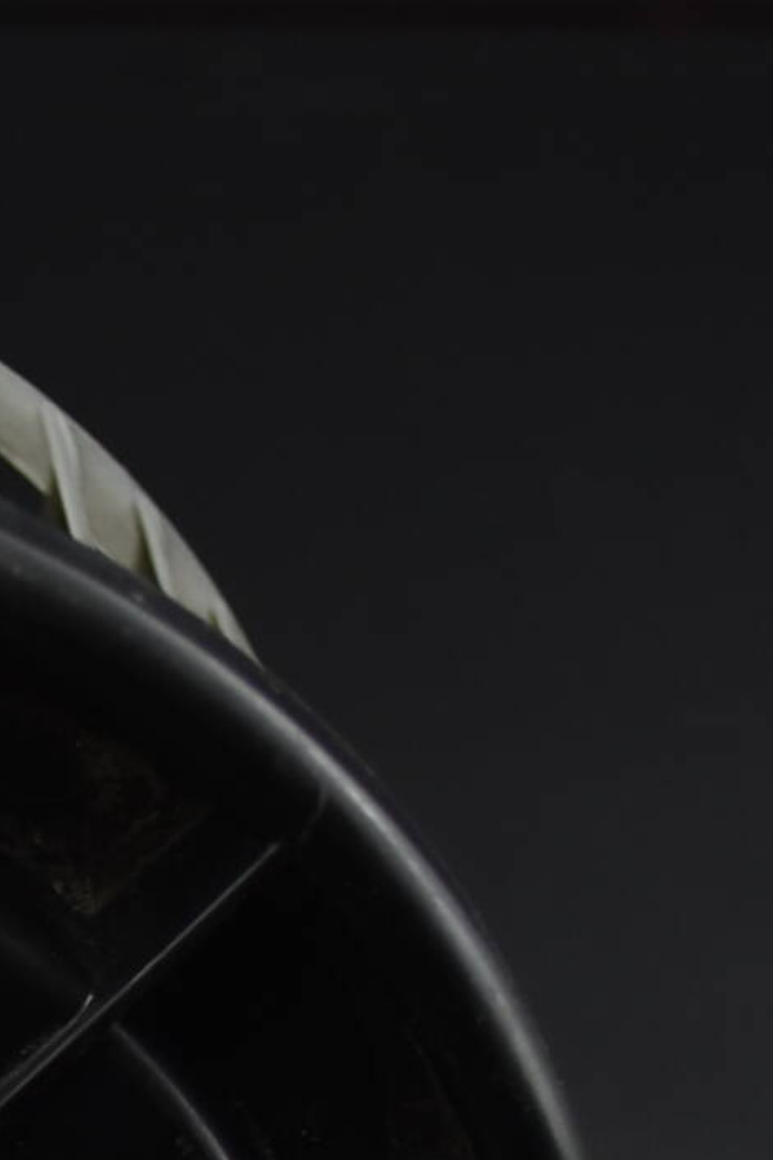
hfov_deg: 10.8
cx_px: -481
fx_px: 3897
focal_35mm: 121
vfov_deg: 16.2
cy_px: 1390
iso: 250
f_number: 5
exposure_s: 1/250
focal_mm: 22
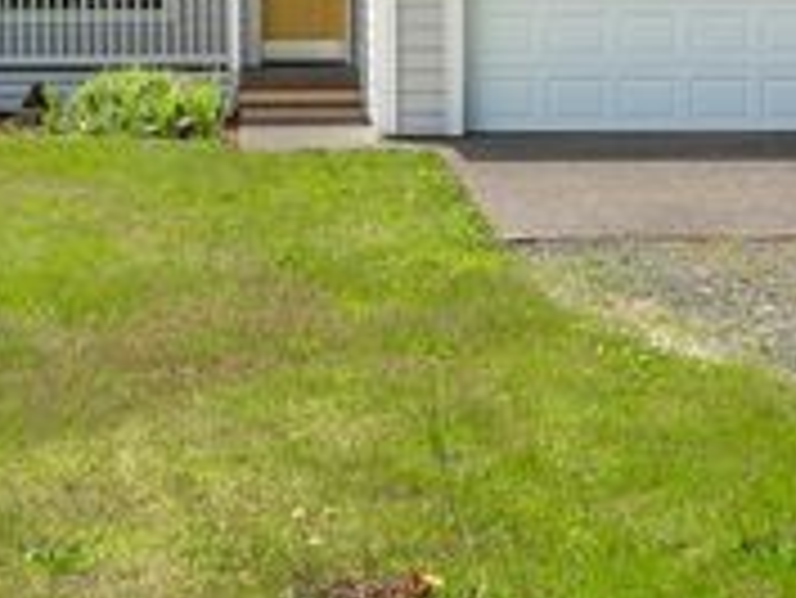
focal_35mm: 57
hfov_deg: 33.5
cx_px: 283
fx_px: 1312
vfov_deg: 23.6
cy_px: -103
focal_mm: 21
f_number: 7.1
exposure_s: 1/160
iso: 80
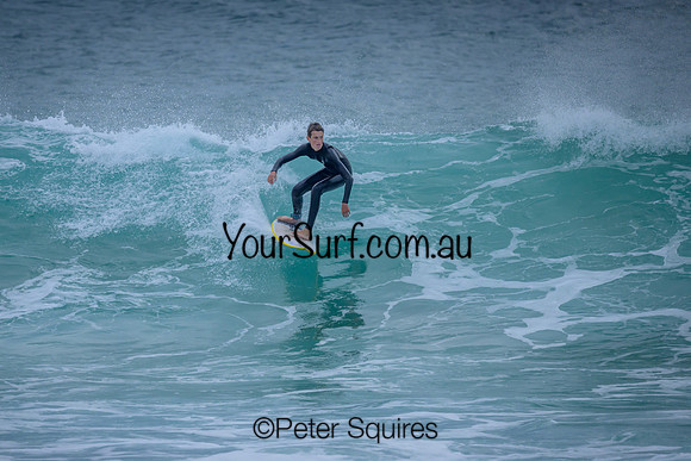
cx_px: 276
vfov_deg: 1.3
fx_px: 19952
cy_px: 232
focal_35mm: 1039
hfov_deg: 2.0
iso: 640
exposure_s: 1/2000
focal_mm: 800
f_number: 6.3
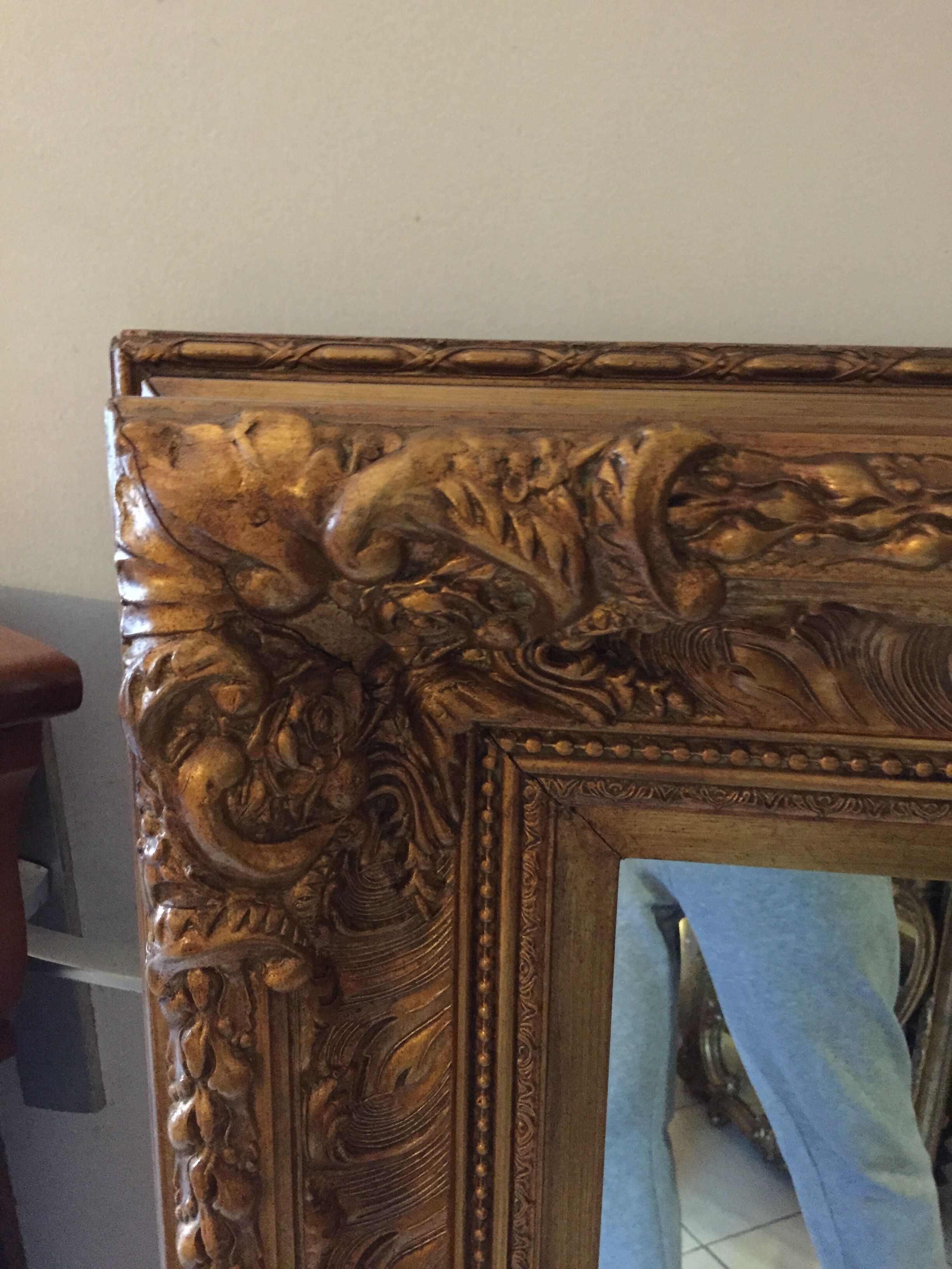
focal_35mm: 29
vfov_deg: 61.7
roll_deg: -2.1
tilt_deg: -21.2
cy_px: 634
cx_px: 476
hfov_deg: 48.2
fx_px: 1063
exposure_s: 1/17
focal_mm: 4.15
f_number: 2.2
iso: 640
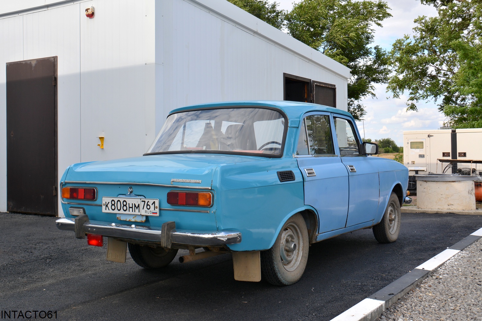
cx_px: 241
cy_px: 160
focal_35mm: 39
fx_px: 522
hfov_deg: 49.6
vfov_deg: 34.2
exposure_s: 1/250
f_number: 8
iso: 140
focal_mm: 26
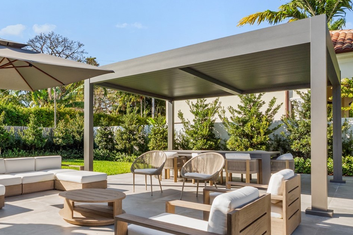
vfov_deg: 44.8
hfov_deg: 58.8
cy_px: 131
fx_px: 284
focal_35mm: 29
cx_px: 71
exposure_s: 1/200
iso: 250
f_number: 16
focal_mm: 16
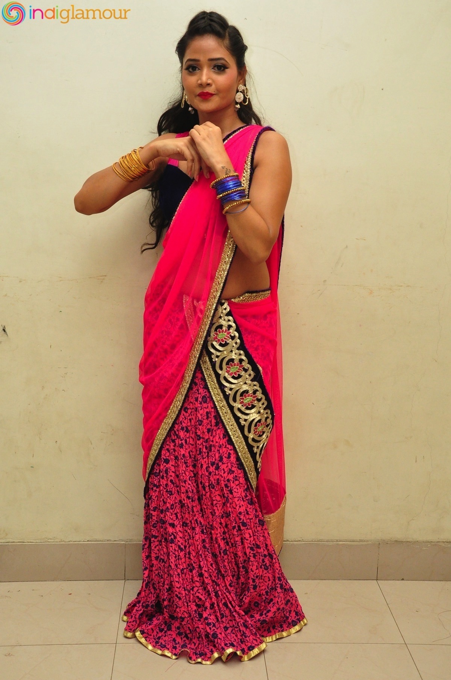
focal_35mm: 45
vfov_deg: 43.7
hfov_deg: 29.8
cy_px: 340
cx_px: 226
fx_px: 848
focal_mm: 30
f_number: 7.1
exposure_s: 1/125
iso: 1600
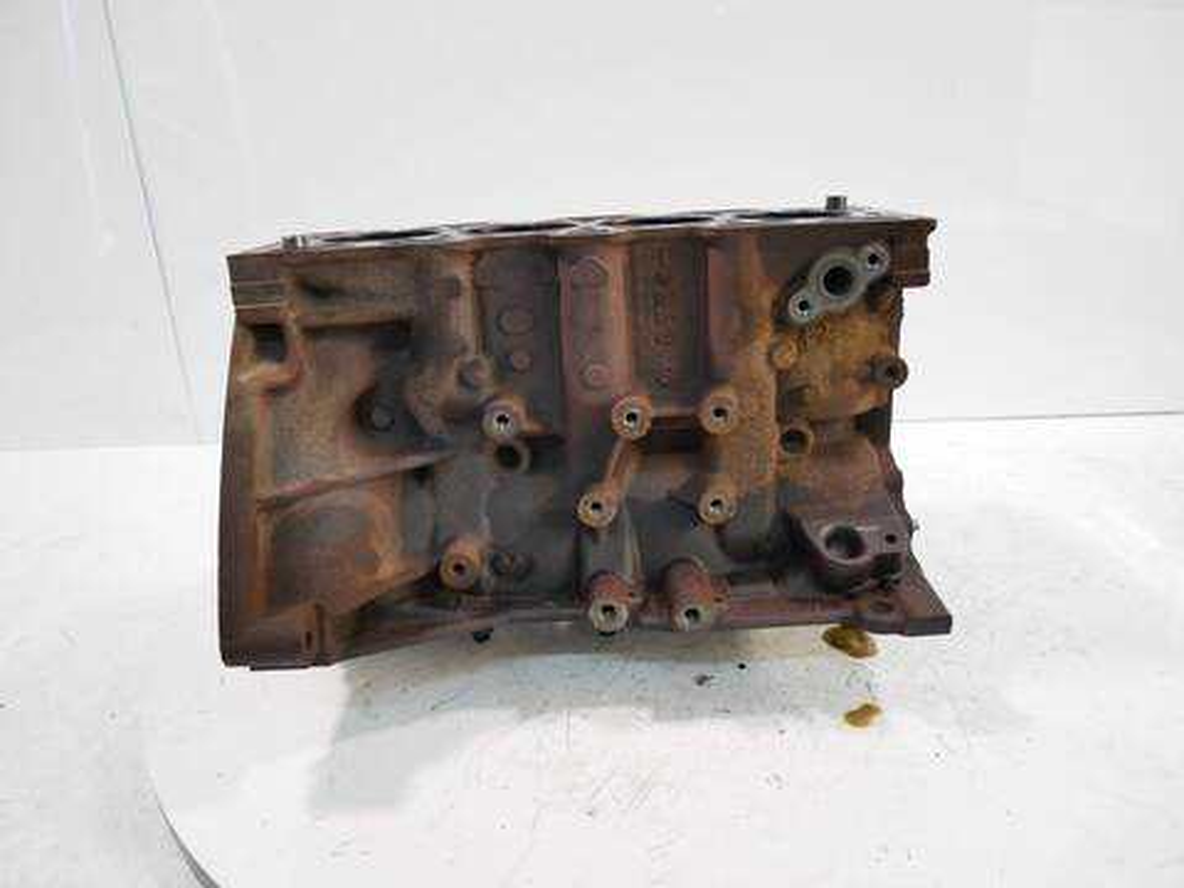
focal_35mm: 24
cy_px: 444
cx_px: 592
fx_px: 821
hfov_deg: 71.6
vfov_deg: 56.8
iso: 800
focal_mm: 12
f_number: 3.5
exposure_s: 1/60
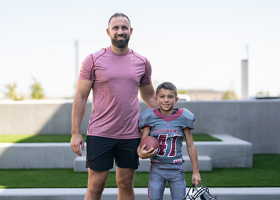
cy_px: 106
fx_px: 523
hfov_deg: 29.9
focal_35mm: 66
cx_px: 130
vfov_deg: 21.6
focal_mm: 50
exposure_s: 1/2000
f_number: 1.2
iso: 100
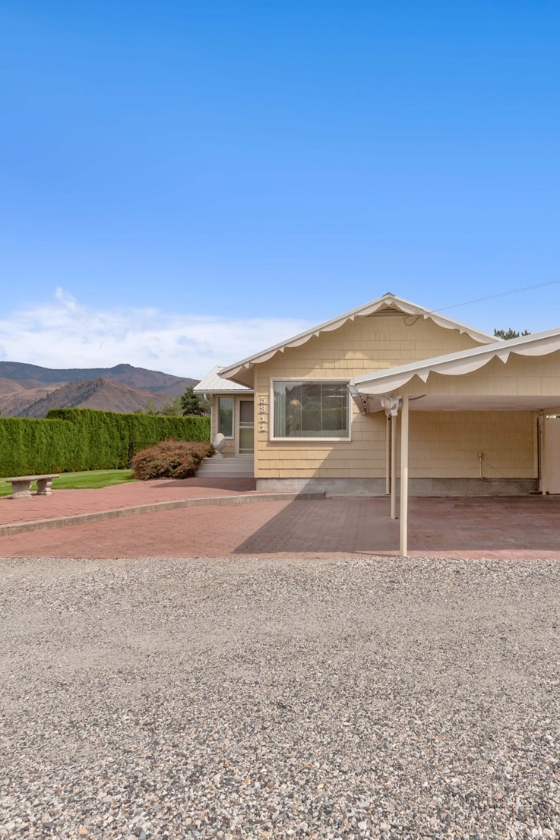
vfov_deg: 76.1
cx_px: 349
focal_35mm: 23
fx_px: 537
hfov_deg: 54.5
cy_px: 417
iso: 100
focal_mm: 15
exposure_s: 1/2000
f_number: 7.1
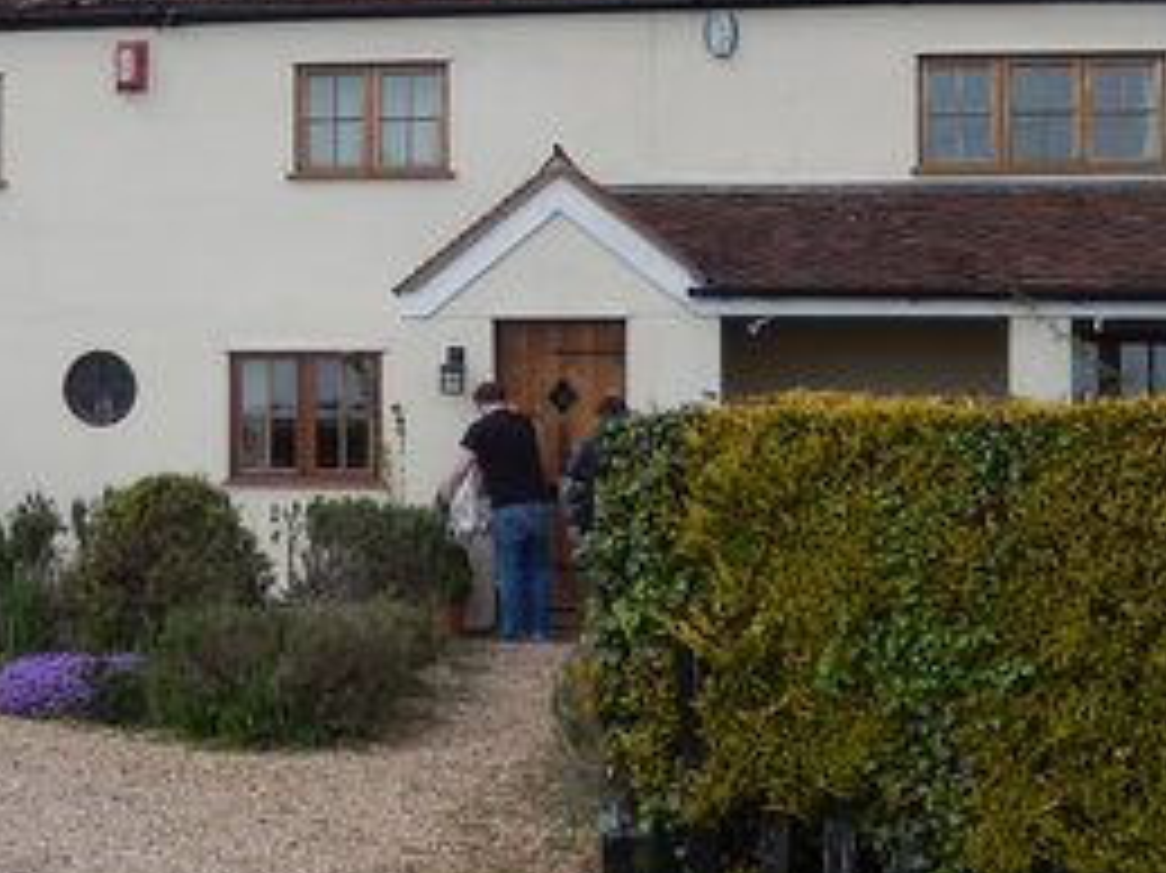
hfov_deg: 24.3
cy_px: 220
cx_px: 203
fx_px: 2660
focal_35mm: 79
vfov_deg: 18.5
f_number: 3.8
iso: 125
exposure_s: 1/1500
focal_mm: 5.7
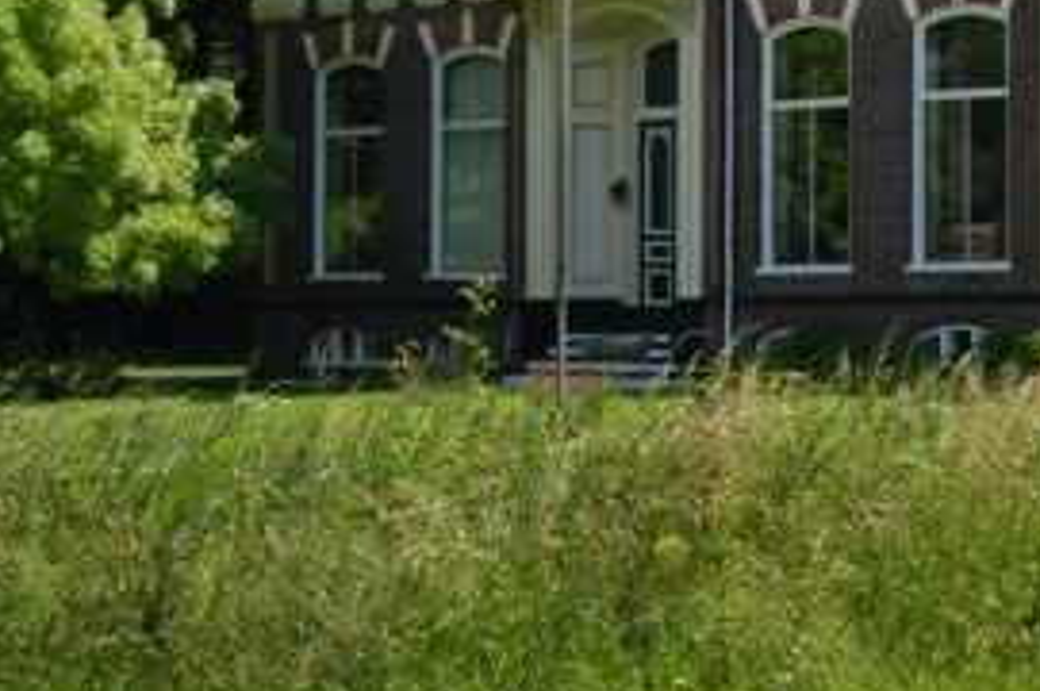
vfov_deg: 11.7
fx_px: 3350
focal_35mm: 116
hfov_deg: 17.5
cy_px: 36
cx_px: 833
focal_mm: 35
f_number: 5.6
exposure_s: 1/500
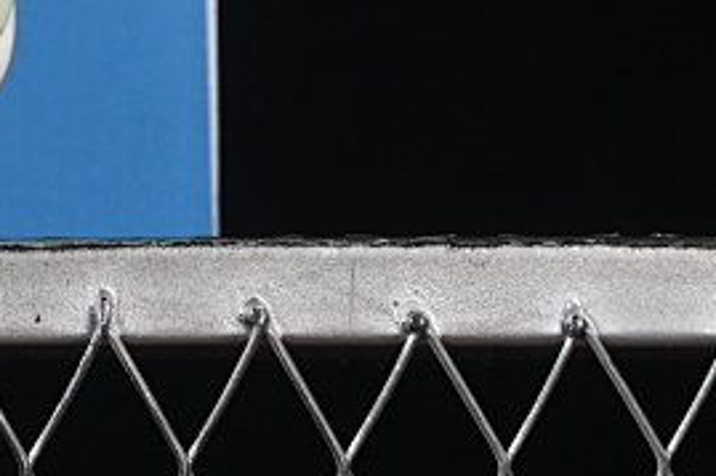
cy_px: -364
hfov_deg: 6.7
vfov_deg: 4.5
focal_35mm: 301
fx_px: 5983
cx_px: -676
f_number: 8
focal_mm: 50
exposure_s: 1/80
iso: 160
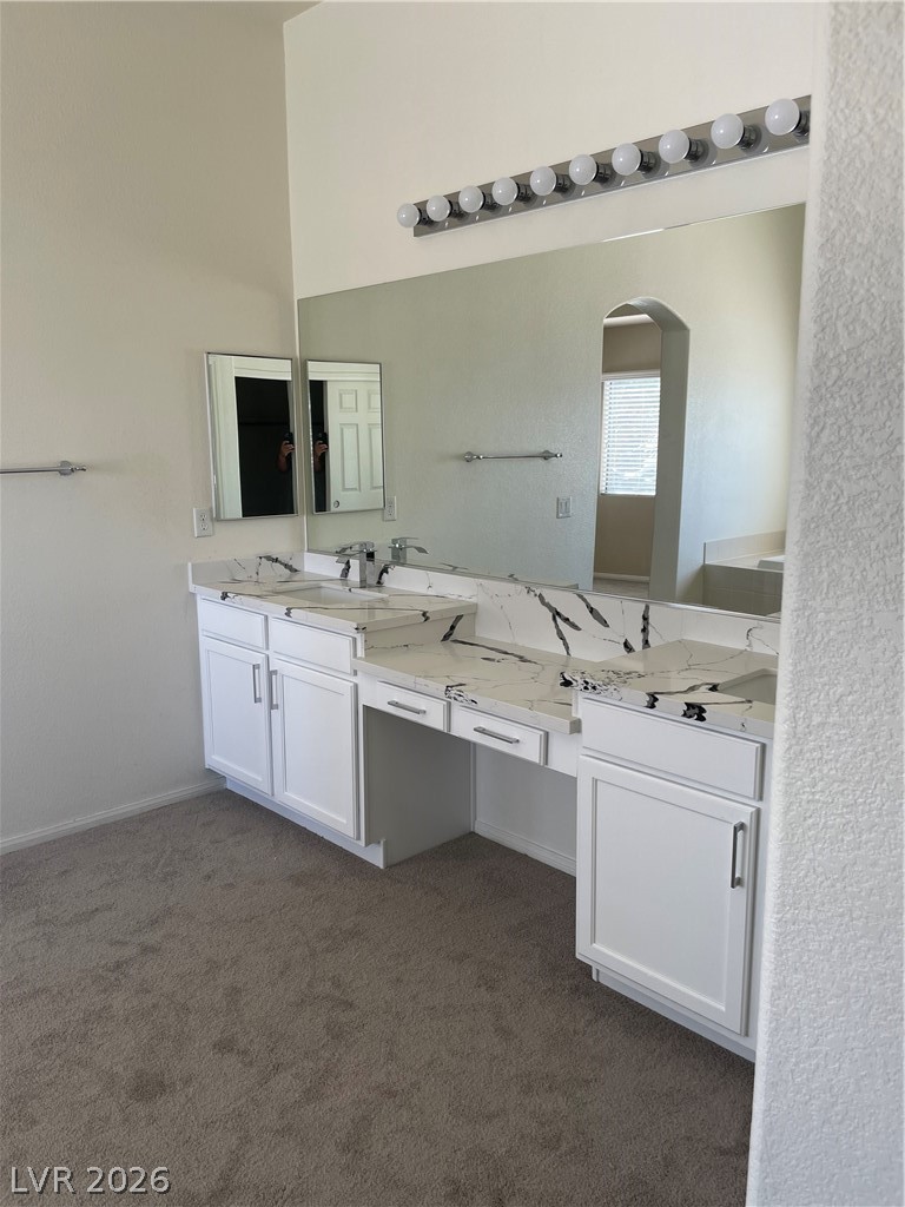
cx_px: 452
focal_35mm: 26
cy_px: 604
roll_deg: +0.4
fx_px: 906
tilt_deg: -10.4
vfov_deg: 67.3
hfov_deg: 53.1
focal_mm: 4.2
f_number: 1.6
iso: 32
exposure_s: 1/121
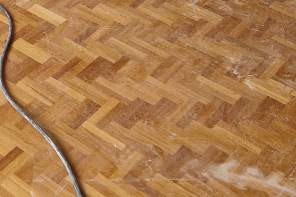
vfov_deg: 17.7
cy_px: 64
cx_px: -48
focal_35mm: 77
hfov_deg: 24.2
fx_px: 633
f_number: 1.8
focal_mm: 5.4
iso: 50
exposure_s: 1/180
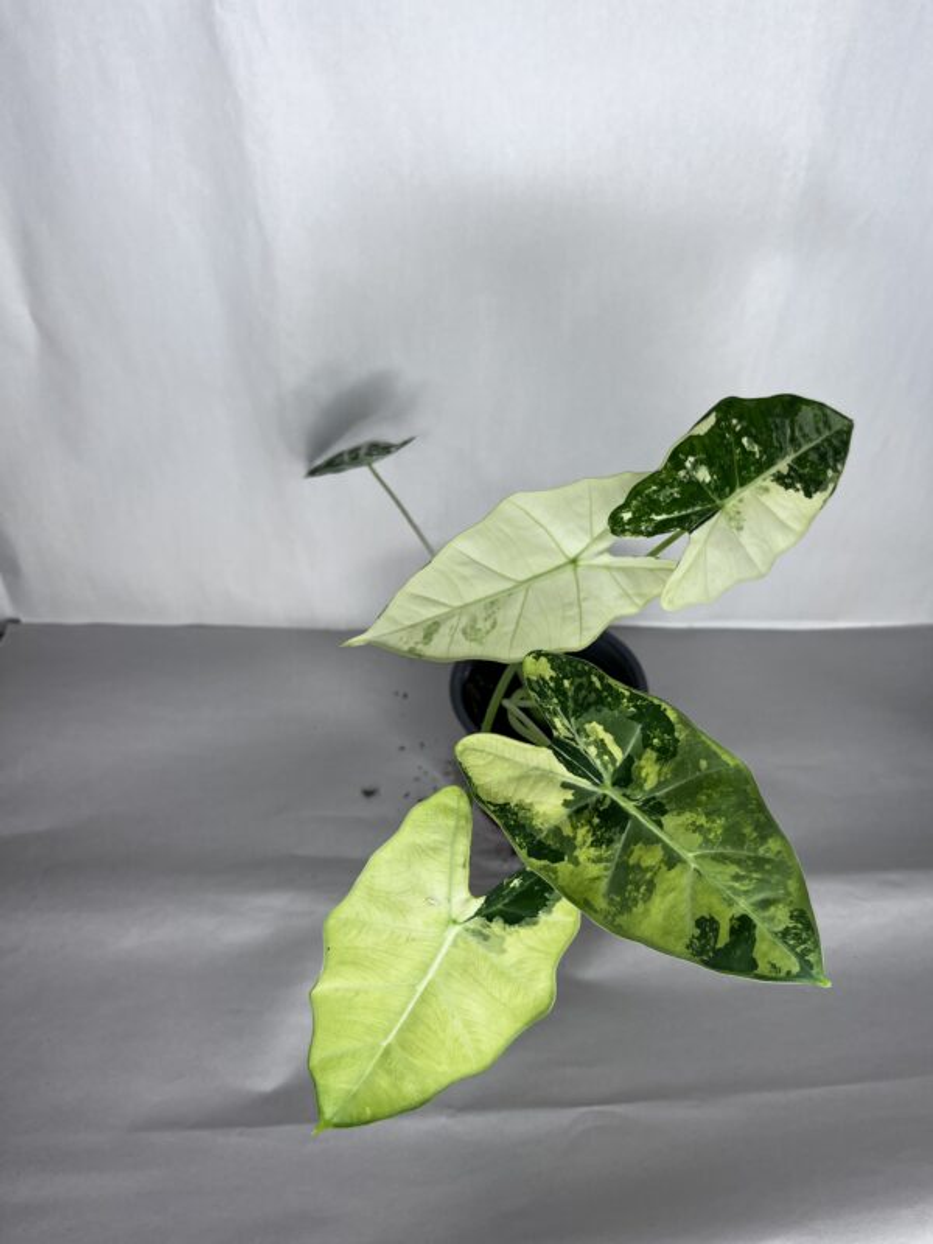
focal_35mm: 26
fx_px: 934
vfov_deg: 67.3
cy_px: 622
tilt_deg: -48.1
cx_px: 466
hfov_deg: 53.1
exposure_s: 1/331
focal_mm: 5.1
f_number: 1.6
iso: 50
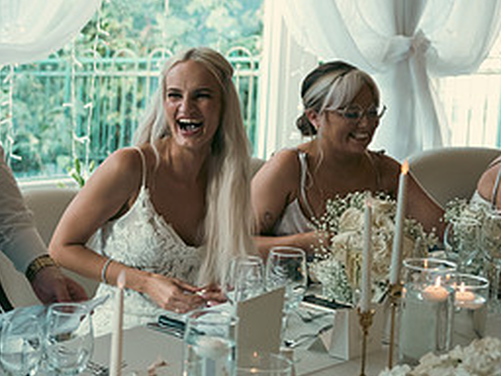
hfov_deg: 17.4
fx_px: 1578
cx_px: -59
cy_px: 113
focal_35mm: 109
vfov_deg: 13.6
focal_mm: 50
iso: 400
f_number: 3.5
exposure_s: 1/160
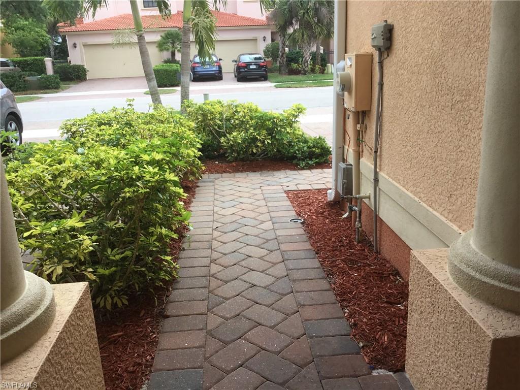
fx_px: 466
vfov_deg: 45.4
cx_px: 260
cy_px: 195
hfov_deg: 58.4
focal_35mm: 31
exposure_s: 1/351
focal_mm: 3.3
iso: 25
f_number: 2.4
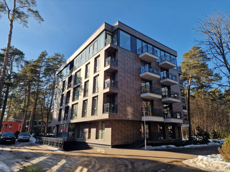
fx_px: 153
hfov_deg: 73.9
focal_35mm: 23
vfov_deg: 58.9
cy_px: 86
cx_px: 115
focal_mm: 6.4
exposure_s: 1/584
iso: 50
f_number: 1.8
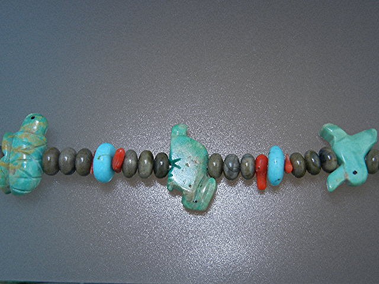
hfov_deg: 36.8
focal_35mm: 52
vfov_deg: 28.0
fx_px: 569
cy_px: 142
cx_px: 190
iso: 200
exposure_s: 1/30
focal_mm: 9.3
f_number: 3.9
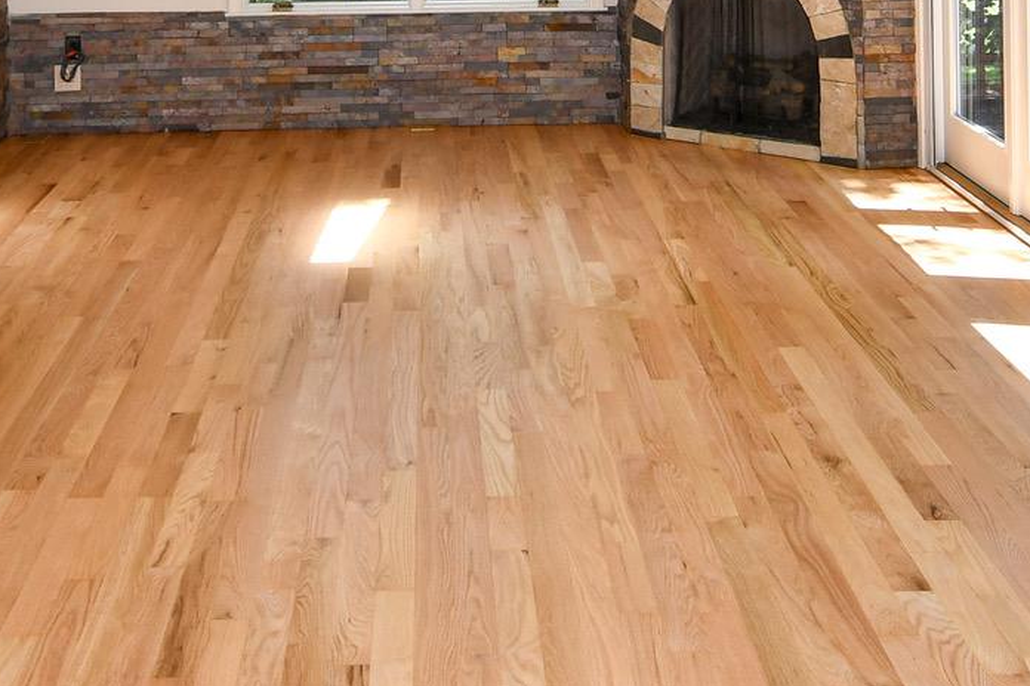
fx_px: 1516
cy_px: -190
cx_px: 474
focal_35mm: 53
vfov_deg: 22.9
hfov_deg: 37.5
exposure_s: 1/100
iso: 200
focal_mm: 12
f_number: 5
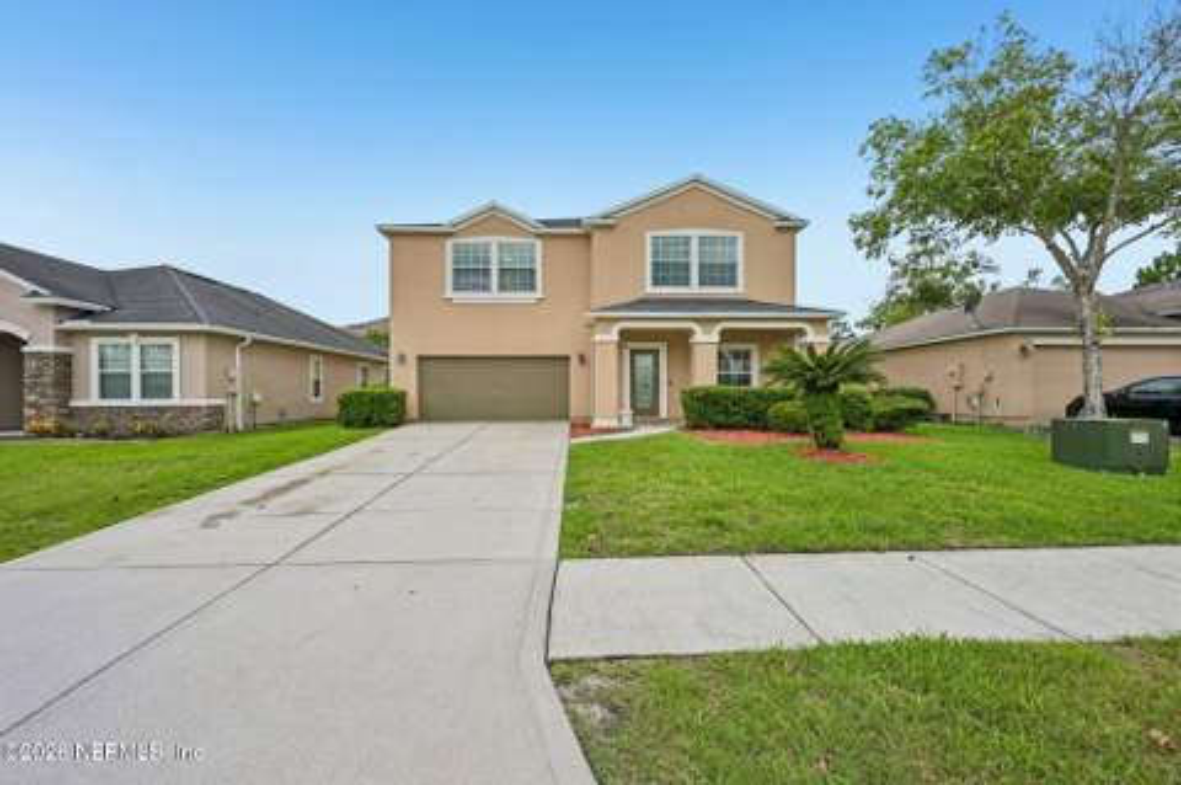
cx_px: 590
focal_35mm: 15
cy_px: 392
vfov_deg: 77.2
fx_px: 492
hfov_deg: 100.4
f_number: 8
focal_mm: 15
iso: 100
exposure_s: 1/350
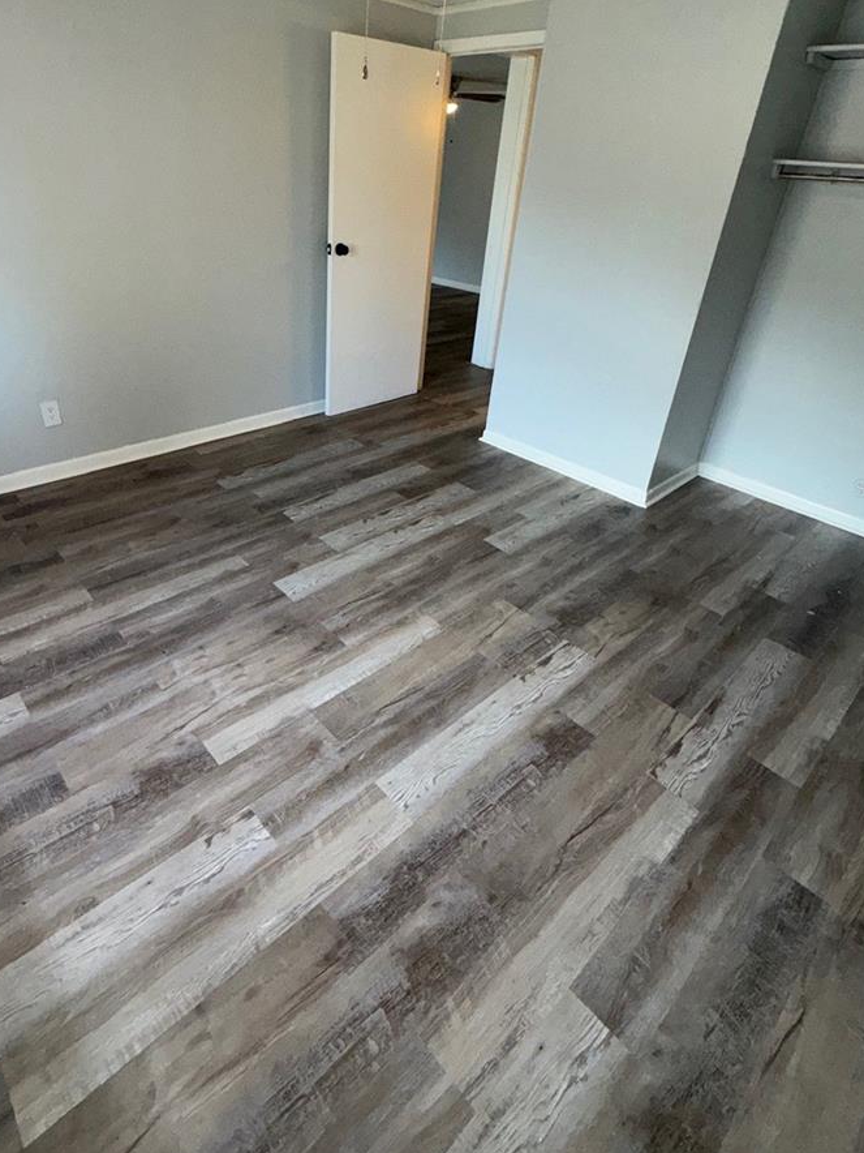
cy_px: 488
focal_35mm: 19
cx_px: 361
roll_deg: -2.6
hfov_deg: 68.2
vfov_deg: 84.1
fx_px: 632
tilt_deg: -26.7
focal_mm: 2.22
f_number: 2.2
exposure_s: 1/120
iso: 125
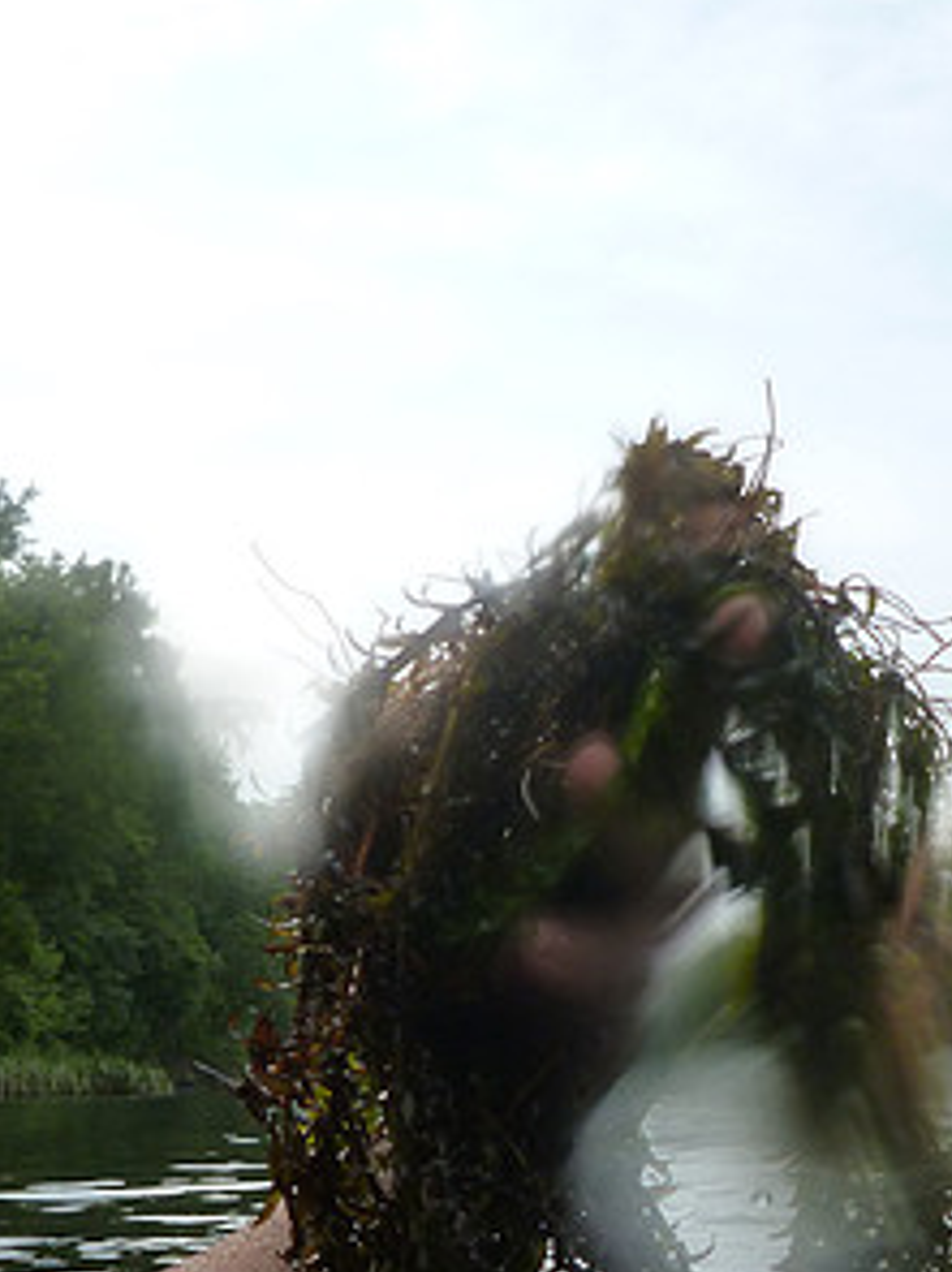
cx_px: 685
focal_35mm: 55
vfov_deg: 34.4
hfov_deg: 26.3
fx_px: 2018
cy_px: 908
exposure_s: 1/800
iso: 160
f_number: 3.3
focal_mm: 4.9
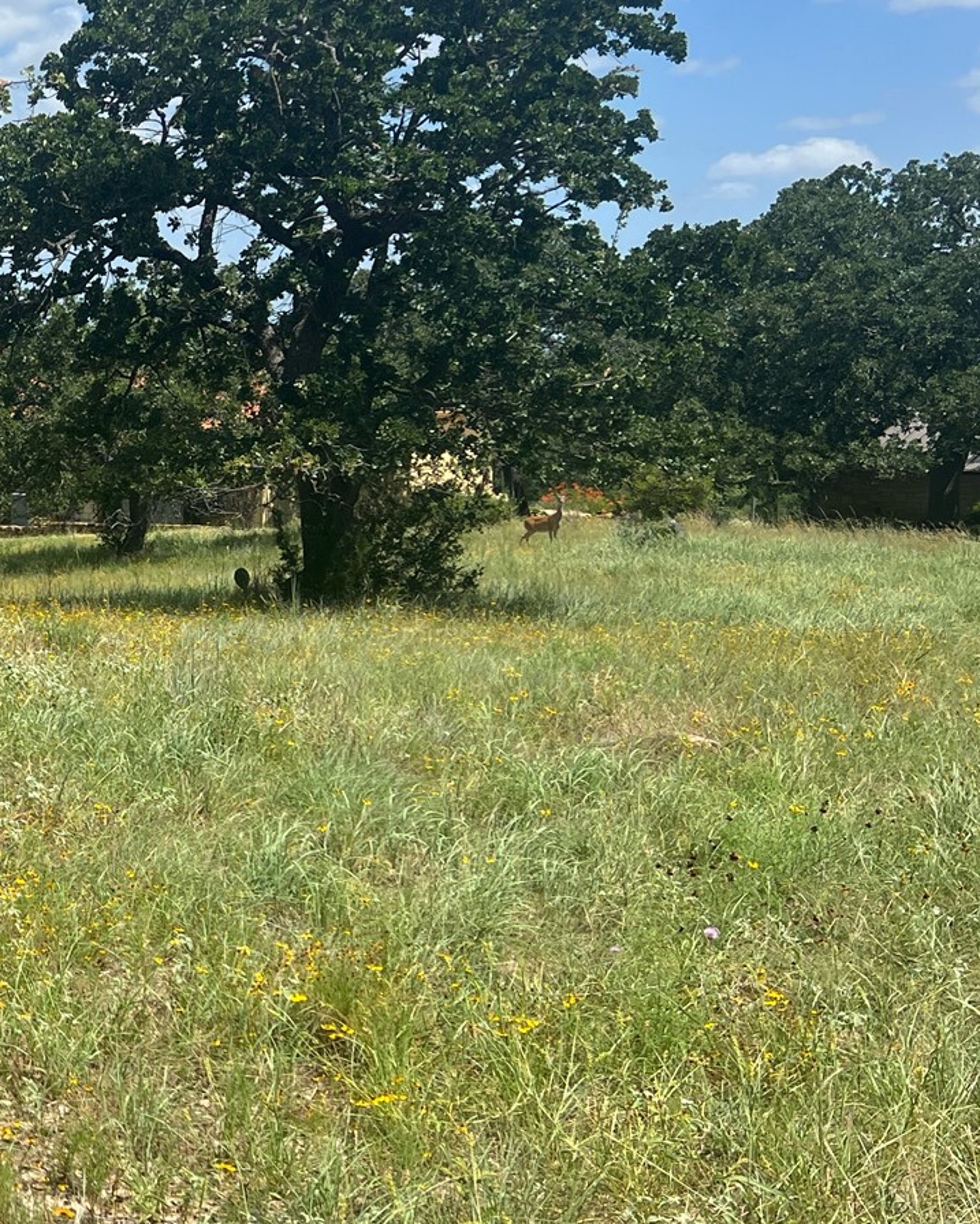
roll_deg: +1.0
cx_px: -302
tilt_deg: -4.4
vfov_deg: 32.4
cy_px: 482
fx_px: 2102
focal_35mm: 58
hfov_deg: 23.2
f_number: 1.5
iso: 50
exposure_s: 1/3831
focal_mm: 5.7
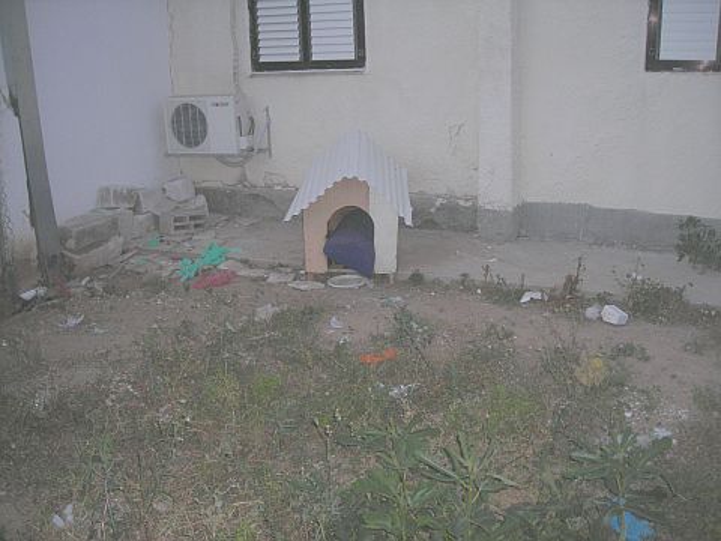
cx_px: 360
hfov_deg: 49.0
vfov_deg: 37.7
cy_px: 270
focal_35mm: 38
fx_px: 791
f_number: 3.2
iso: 74
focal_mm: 6.3
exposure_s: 1/60.1
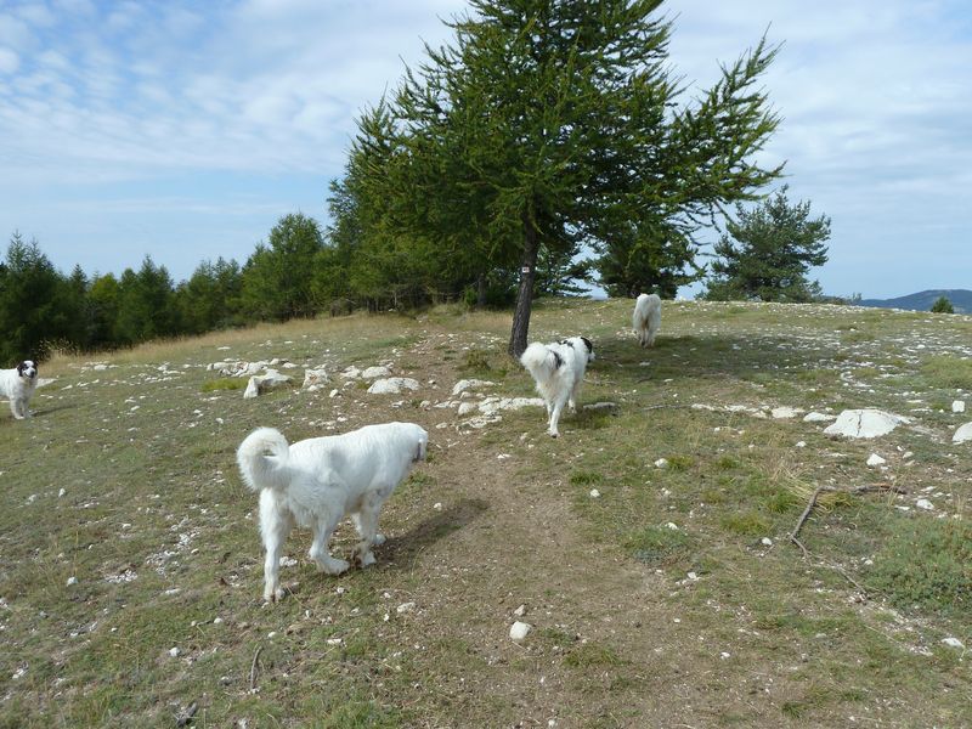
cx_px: 486
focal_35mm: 25
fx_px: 702
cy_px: 364
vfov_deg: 54.9
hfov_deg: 69.4
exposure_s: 1/400
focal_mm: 4.1
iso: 80
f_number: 5
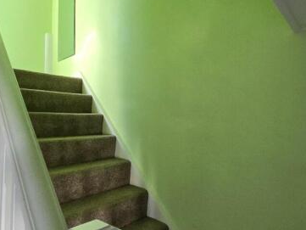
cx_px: 216
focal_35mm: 21
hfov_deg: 75.2
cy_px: 118
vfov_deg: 63.5
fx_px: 186
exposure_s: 1/100
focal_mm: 2.2
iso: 400
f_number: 2.2
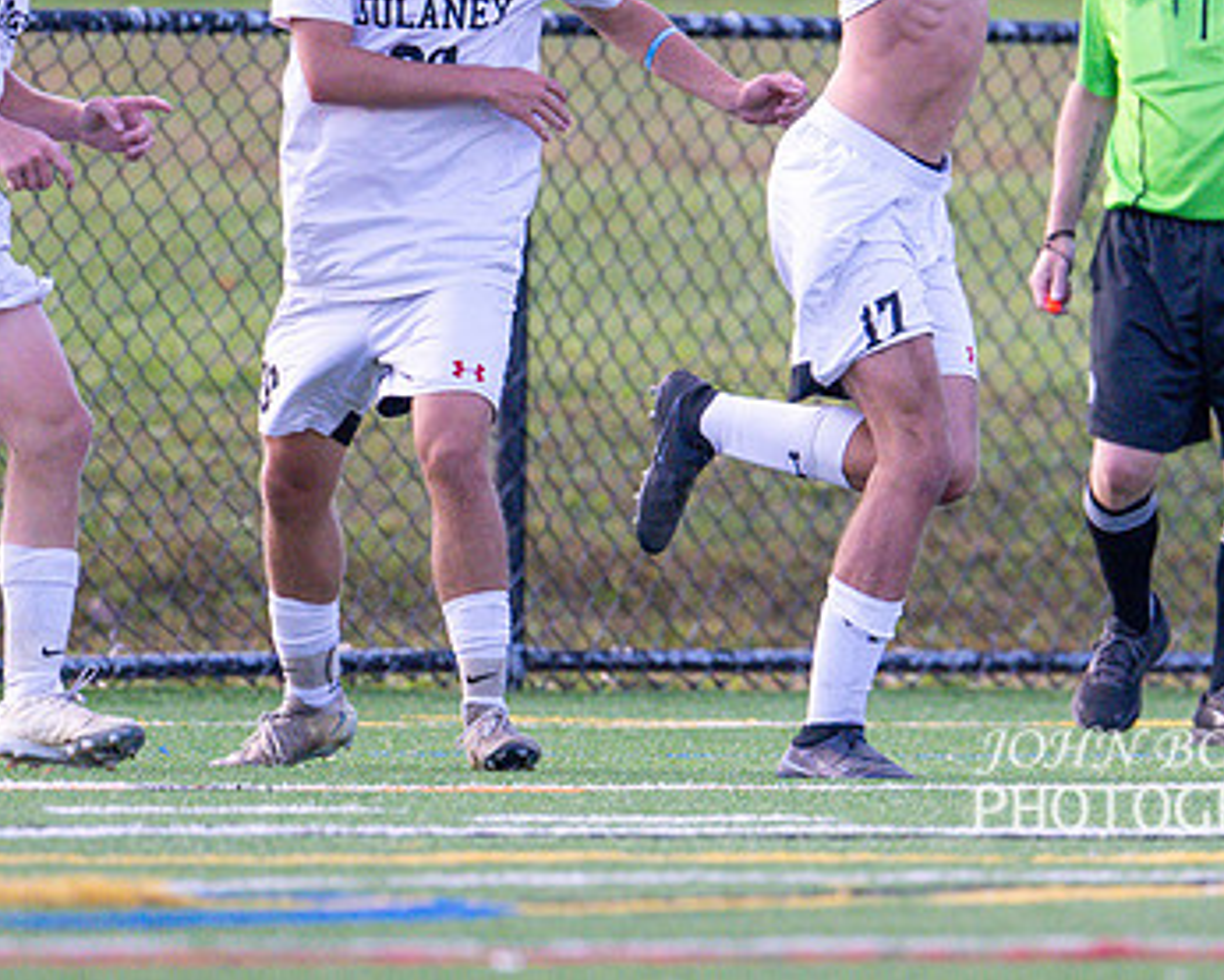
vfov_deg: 1.2
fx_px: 47360
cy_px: 316
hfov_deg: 1.5
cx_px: 989
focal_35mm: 1307
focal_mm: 400
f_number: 4.5
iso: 2200
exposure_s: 1/2500
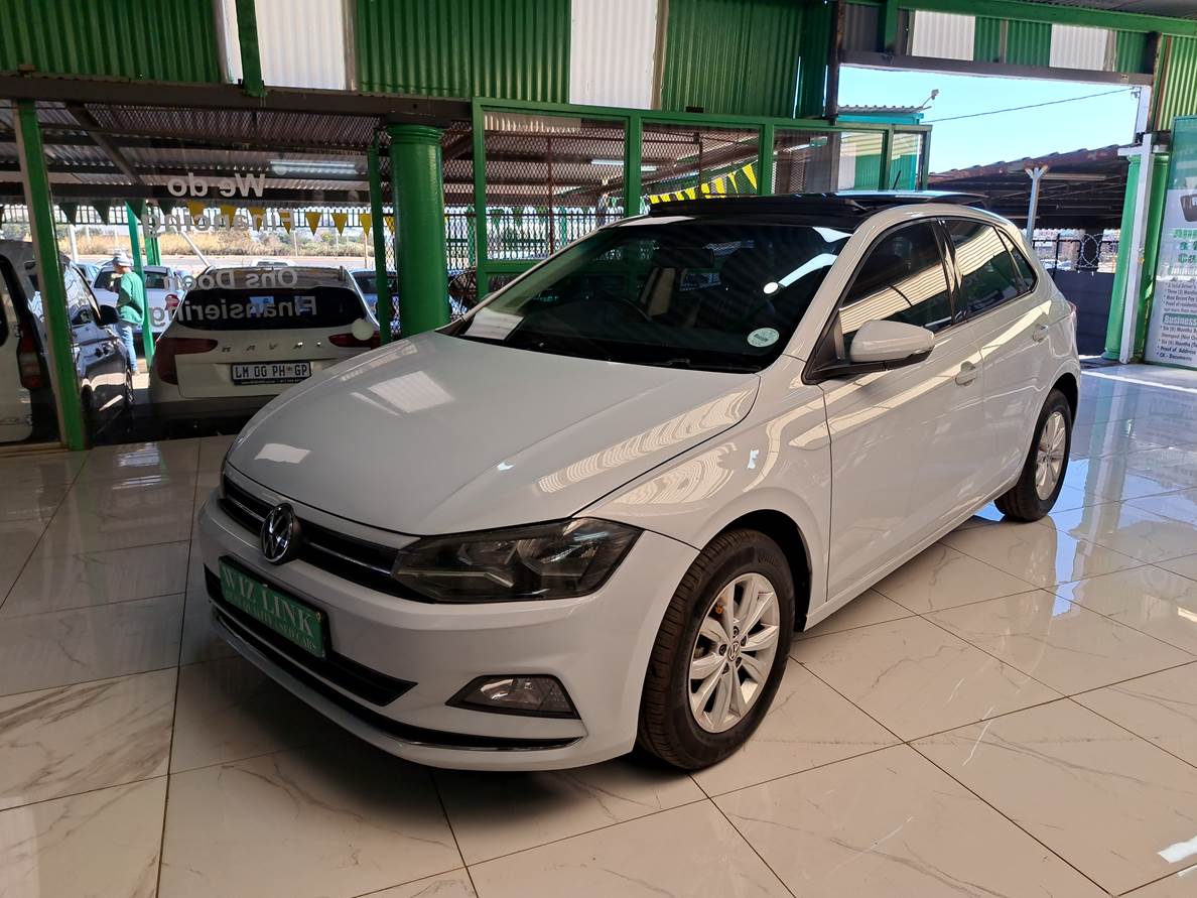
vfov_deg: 56.8
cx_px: 598
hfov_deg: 71.6
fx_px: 830
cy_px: 449
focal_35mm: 24
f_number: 1.8
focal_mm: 5.23
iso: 50
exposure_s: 1/177
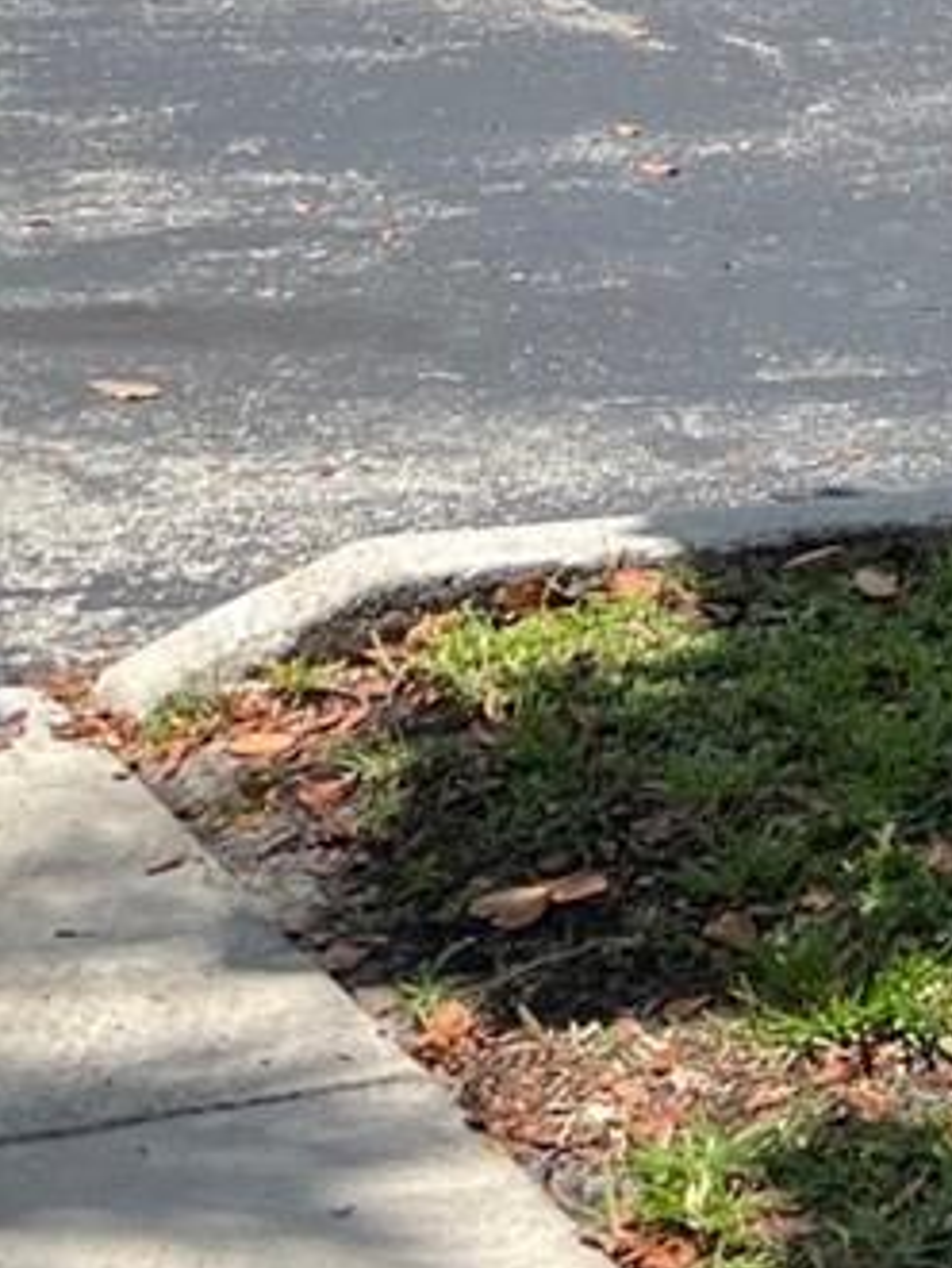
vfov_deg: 14.2
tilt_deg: +2.6
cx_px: 1125
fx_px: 4614
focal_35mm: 126
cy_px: -845
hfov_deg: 11.6
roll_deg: +1.0
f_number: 1.5
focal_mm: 5.7
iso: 50
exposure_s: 1/3968
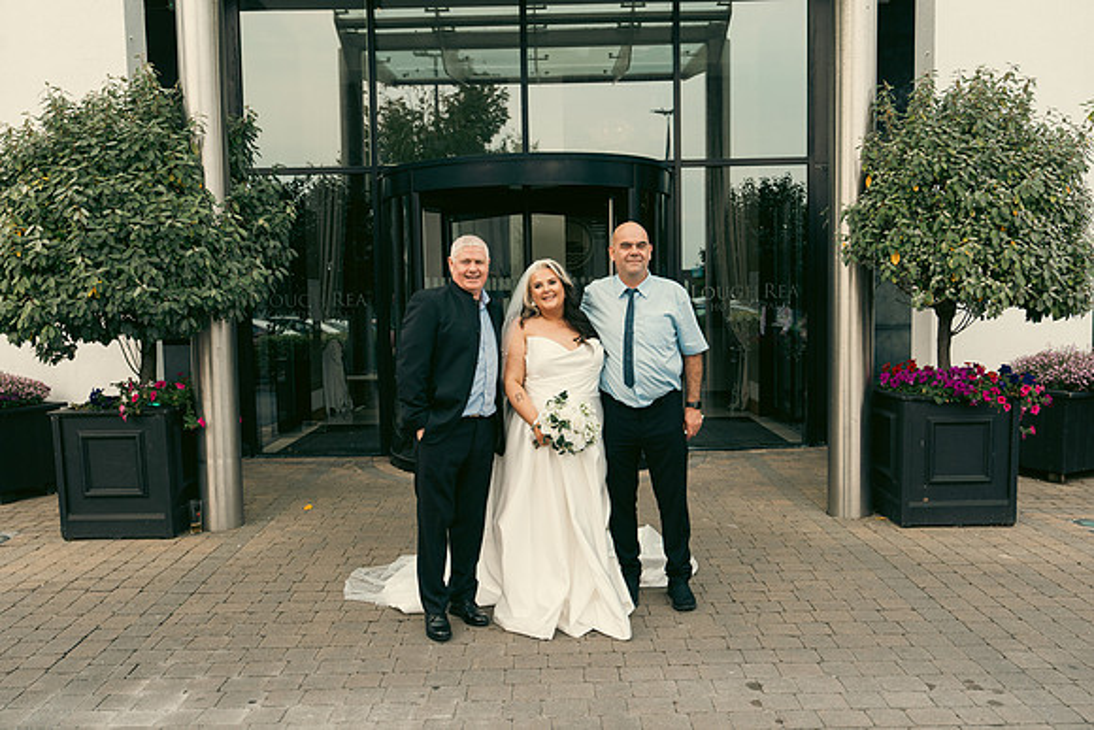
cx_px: 547
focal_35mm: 31
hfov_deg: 60.3
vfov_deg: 42.3
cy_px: 365
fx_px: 942
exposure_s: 1/250
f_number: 5
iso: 160
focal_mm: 31
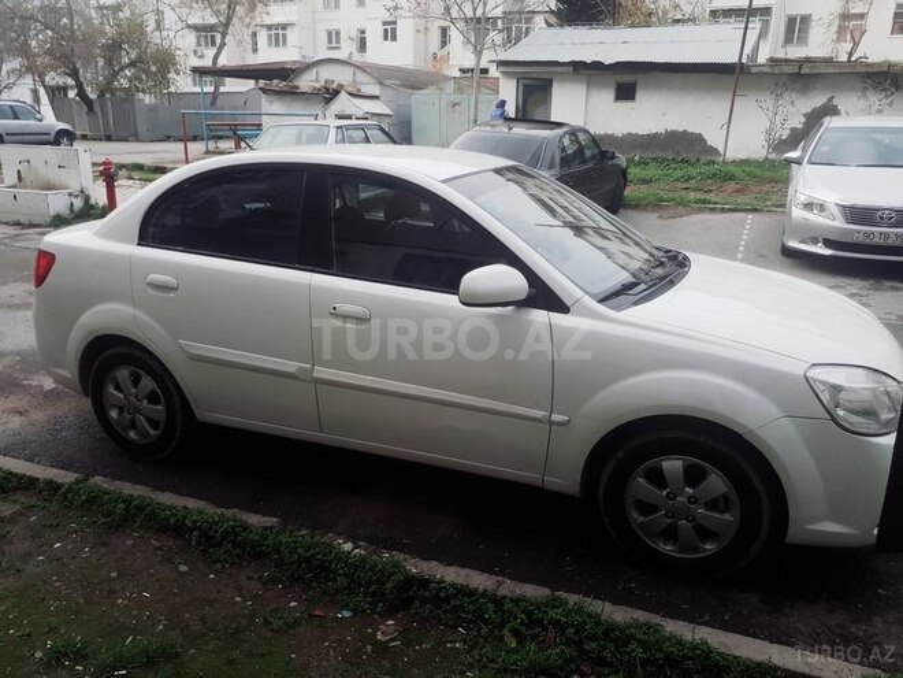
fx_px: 704
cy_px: 339
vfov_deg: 51.4
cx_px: 452
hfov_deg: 65.3
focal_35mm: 27
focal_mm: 3.6
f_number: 1.9
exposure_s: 1/204
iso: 40
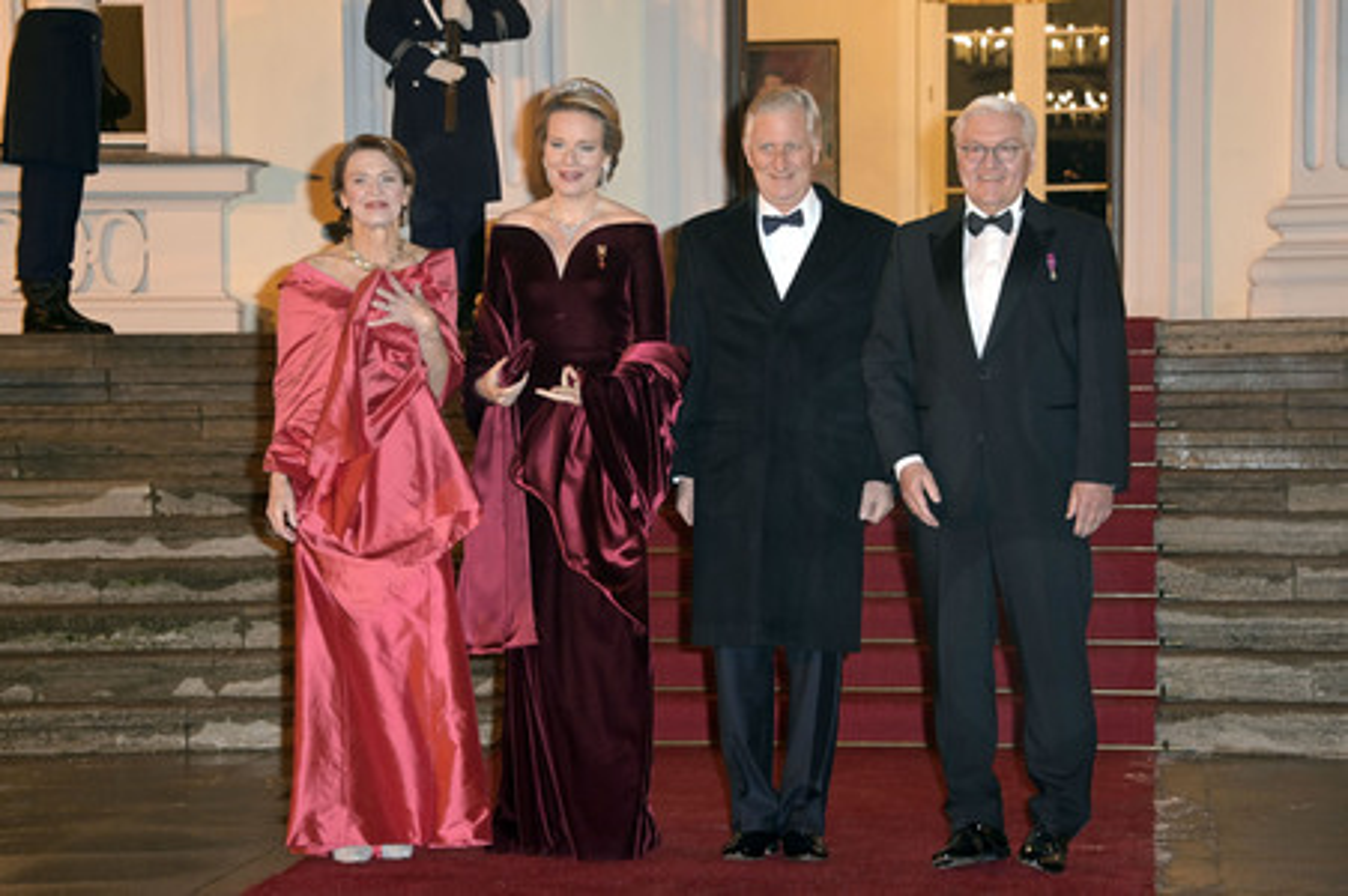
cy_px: 448
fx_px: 3742
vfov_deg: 13.7
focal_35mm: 100
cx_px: 674
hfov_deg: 20.4
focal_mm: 100
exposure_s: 1/125
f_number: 5.6
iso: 2500
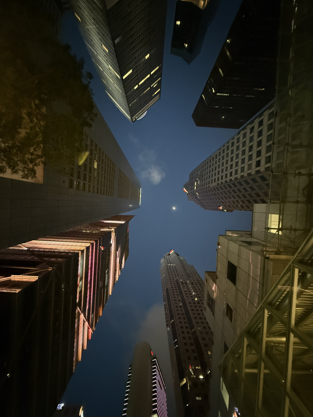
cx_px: 156
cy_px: 208
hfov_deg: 85.7
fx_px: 169
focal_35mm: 14
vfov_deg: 102.1
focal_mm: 2.22
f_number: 2.2
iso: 1600
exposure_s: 1/25
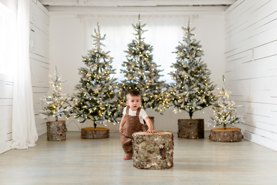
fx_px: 385
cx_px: 138
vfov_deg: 27.0
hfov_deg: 39.6
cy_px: 92
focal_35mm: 50
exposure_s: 1/160
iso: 125
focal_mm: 50
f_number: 1.4
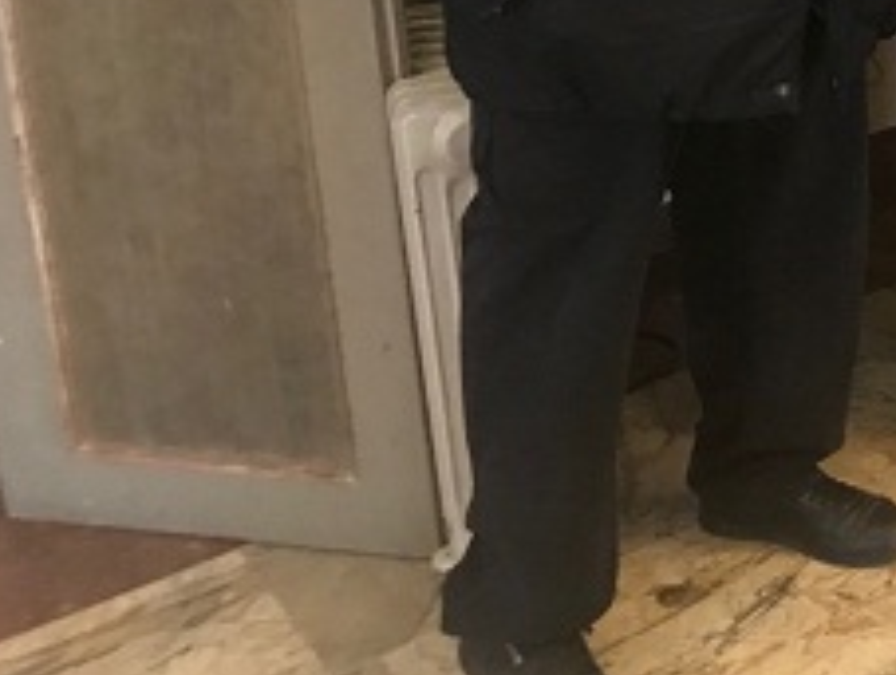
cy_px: -105
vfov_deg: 17.7
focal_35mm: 80
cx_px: 1239
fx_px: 2074
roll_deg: +2.0
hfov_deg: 21.5
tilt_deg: -14.0
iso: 100
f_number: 1.8
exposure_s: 1/6
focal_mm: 3.99
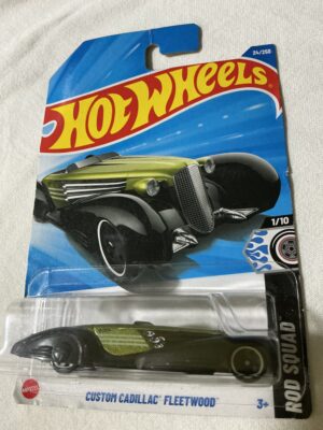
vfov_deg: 61.7
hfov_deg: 48.2
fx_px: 361
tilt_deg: -68.7
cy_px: 215
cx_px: 162
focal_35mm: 29
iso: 250
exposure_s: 1/40
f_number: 1.8
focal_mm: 3
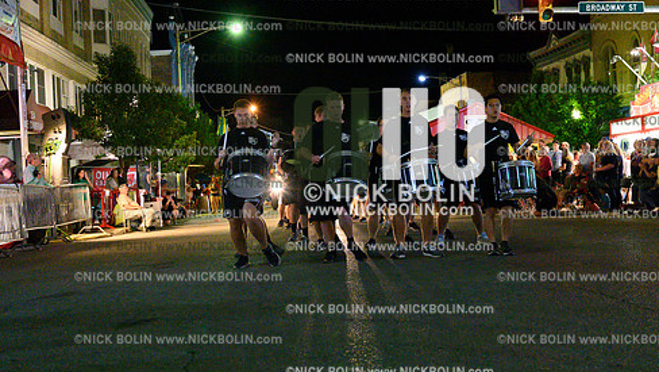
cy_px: 152
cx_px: 389
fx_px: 892
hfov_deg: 40.4
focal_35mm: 51
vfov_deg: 23.5
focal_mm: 41
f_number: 4
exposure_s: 1/400
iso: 32000
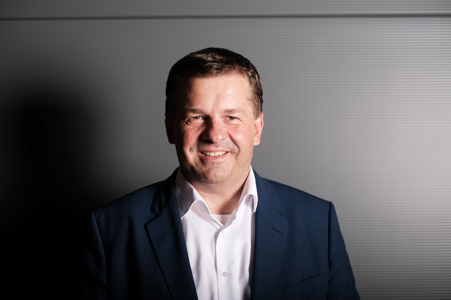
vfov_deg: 25.5
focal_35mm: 53
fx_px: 664
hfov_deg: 37.5
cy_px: 150
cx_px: 226
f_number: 2.8
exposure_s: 1/250
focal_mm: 35
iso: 250
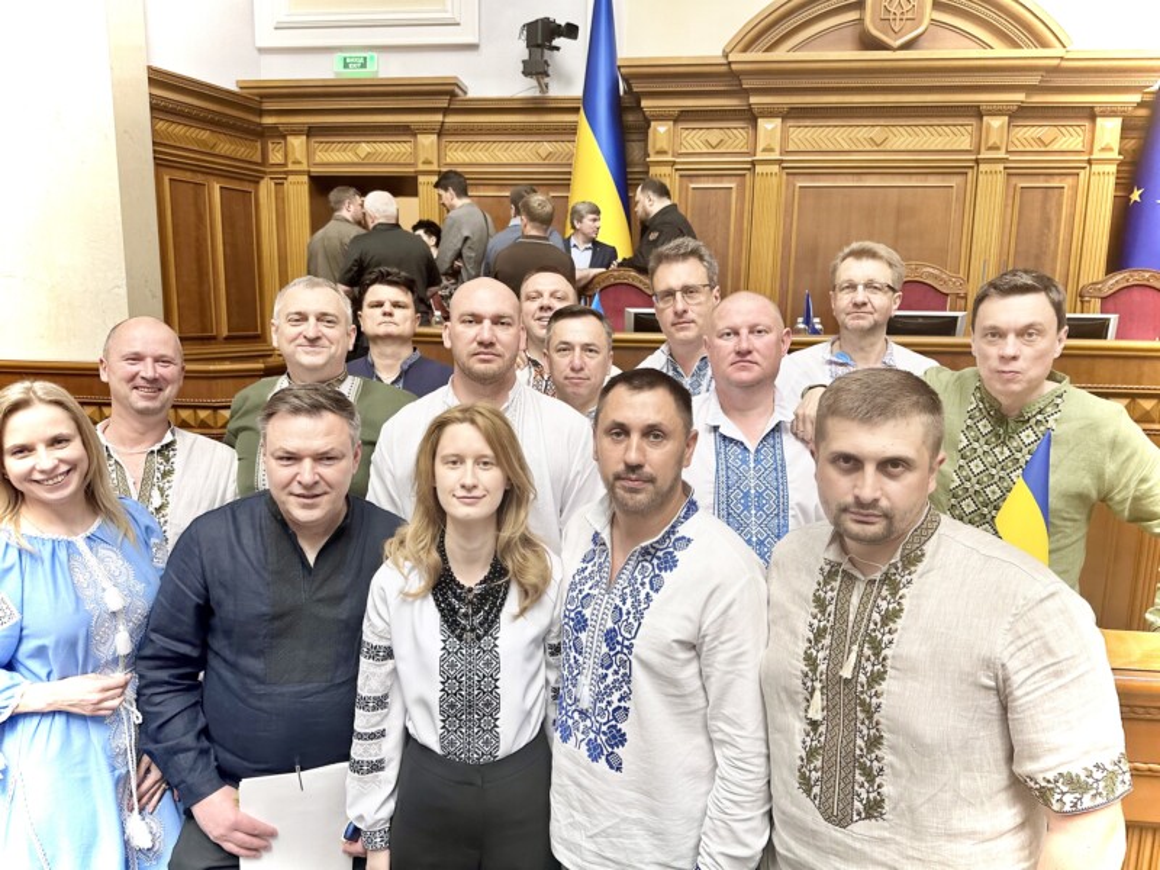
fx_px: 804
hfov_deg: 71.6
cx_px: 580
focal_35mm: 24
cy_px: 435
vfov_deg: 56.8
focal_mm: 6.86
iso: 160
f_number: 1.78
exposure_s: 1/100
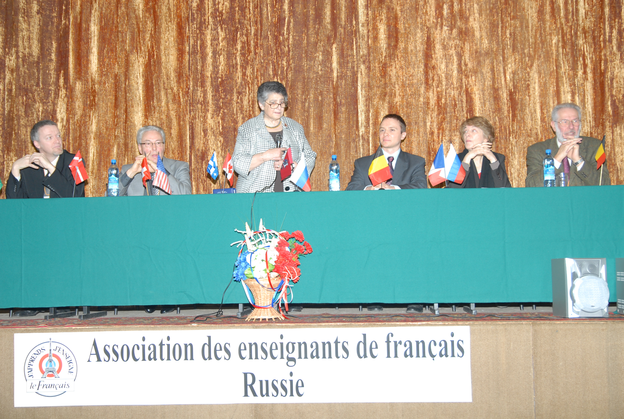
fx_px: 756
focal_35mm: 44
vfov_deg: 31.0
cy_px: 210
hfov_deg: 44.9
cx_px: 312
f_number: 3.5
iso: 280
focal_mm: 29
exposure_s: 1/60
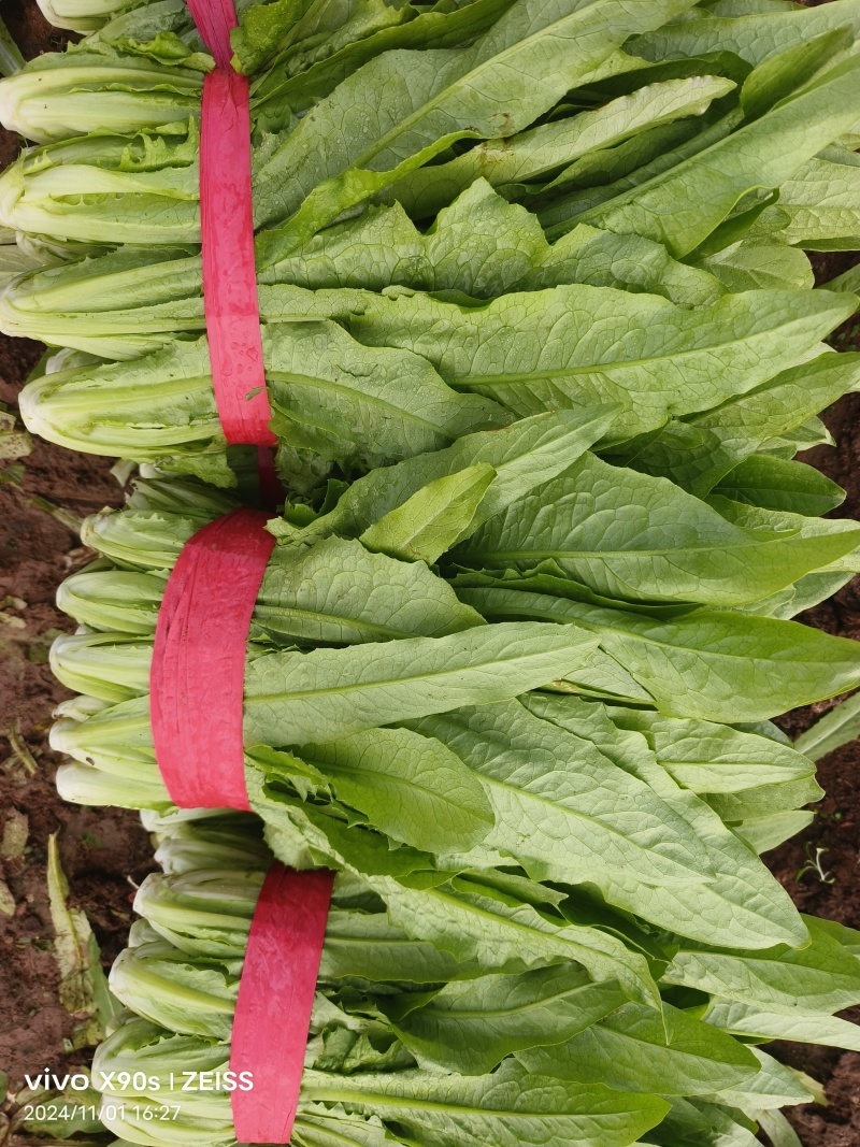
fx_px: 762
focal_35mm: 23
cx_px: 430
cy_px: 574
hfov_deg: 58.9
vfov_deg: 73.9
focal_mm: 5.5
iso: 72
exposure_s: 1/209
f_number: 1.75
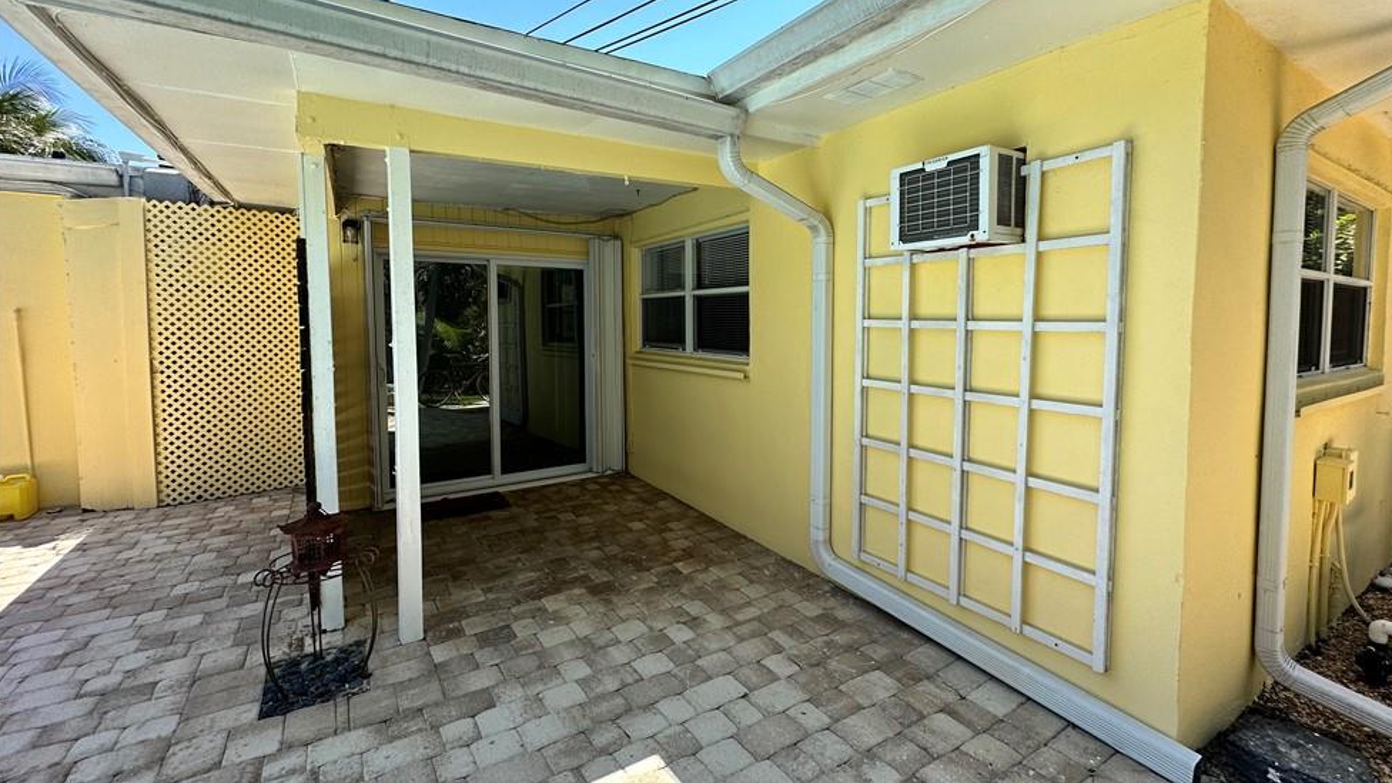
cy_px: 351
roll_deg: +1.0
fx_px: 591
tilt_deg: -2.5
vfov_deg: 66.9
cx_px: 726
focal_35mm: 16
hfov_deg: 99.3
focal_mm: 2.22
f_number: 2.2
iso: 40
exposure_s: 1/606
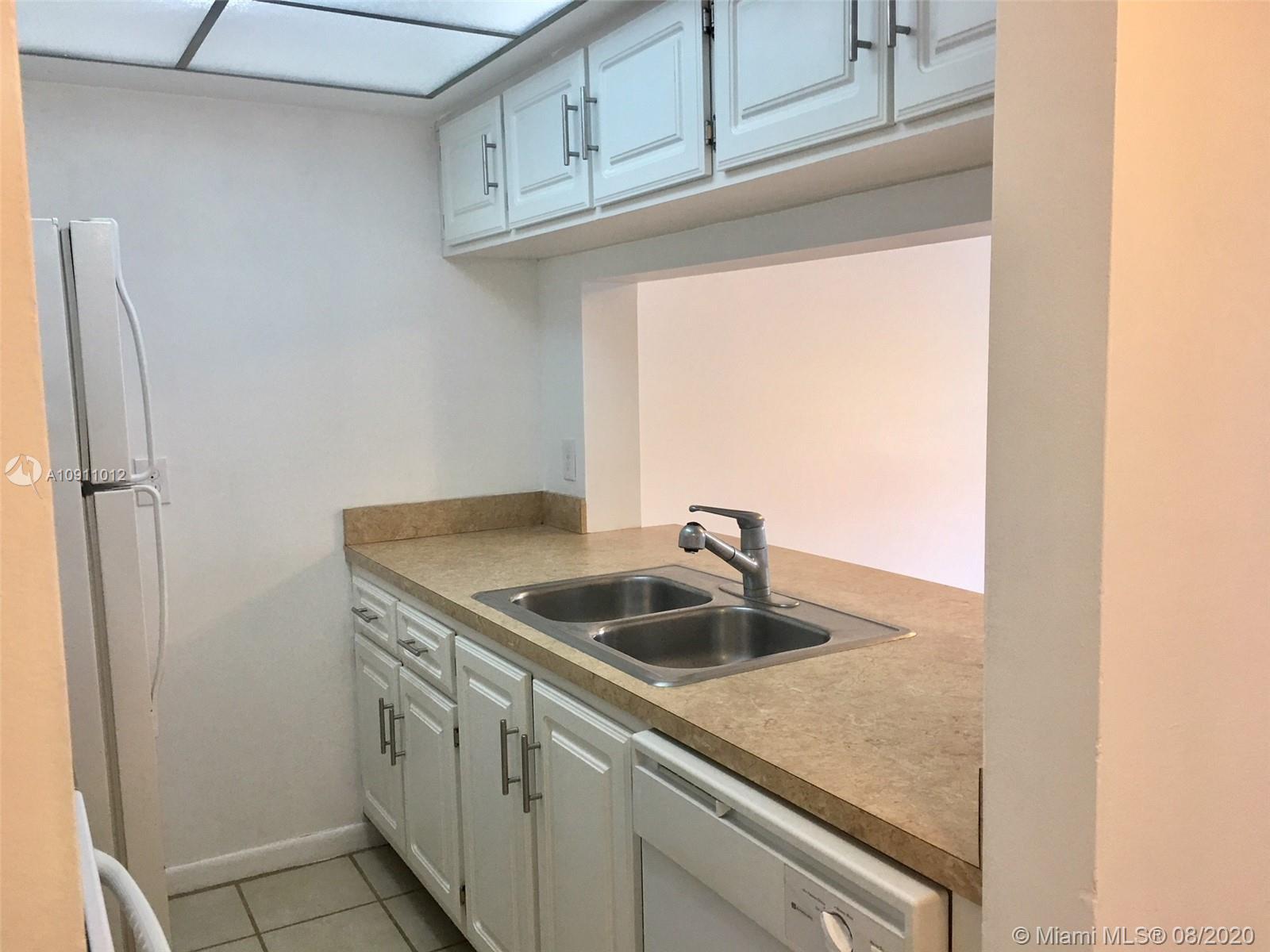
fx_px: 1064
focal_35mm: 29
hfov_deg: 61.7
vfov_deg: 48.2
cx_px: 635
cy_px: 476
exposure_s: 1/30
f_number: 2.2
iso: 32
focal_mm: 4.15
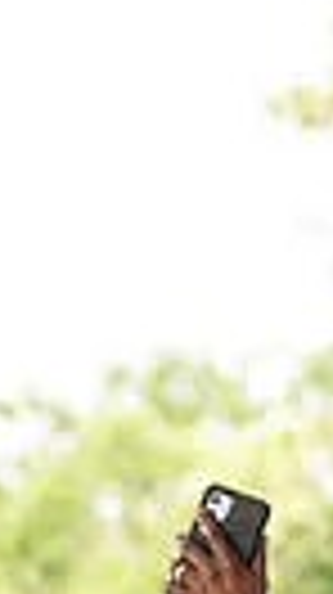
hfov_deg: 2.9
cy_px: 814
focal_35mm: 414
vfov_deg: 5.2
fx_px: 6515
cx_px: -598
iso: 200
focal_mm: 50
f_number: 1.8
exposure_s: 1/1600
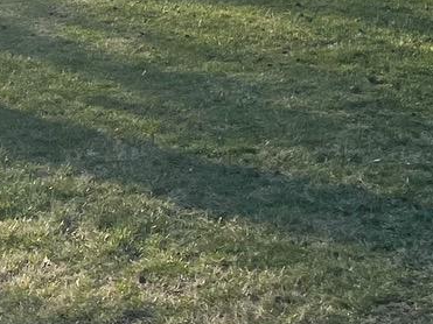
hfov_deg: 14.1
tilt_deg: -2.4
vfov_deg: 9.8
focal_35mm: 138
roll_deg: -1.4
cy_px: -375
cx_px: 29
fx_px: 1726
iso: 32
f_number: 1.6
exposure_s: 1/1667
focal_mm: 5.1
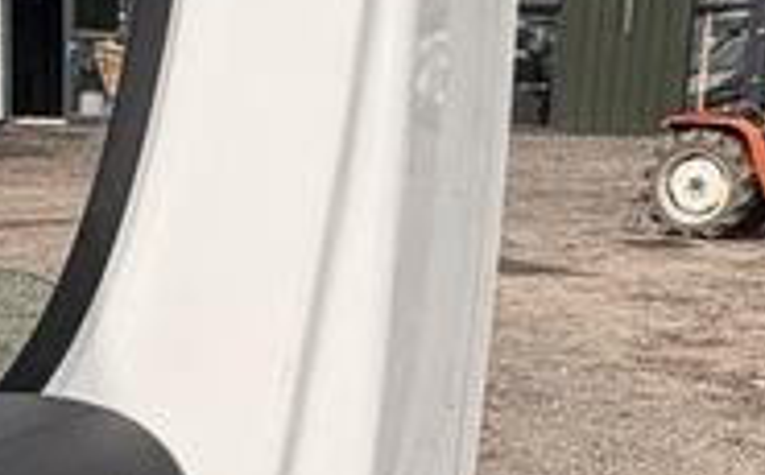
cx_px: 103
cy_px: 405
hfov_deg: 27.8
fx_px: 1499
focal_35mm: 72
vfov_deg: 17.8
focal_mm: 2.22
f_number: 2.2
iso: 50
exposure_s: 1/1600
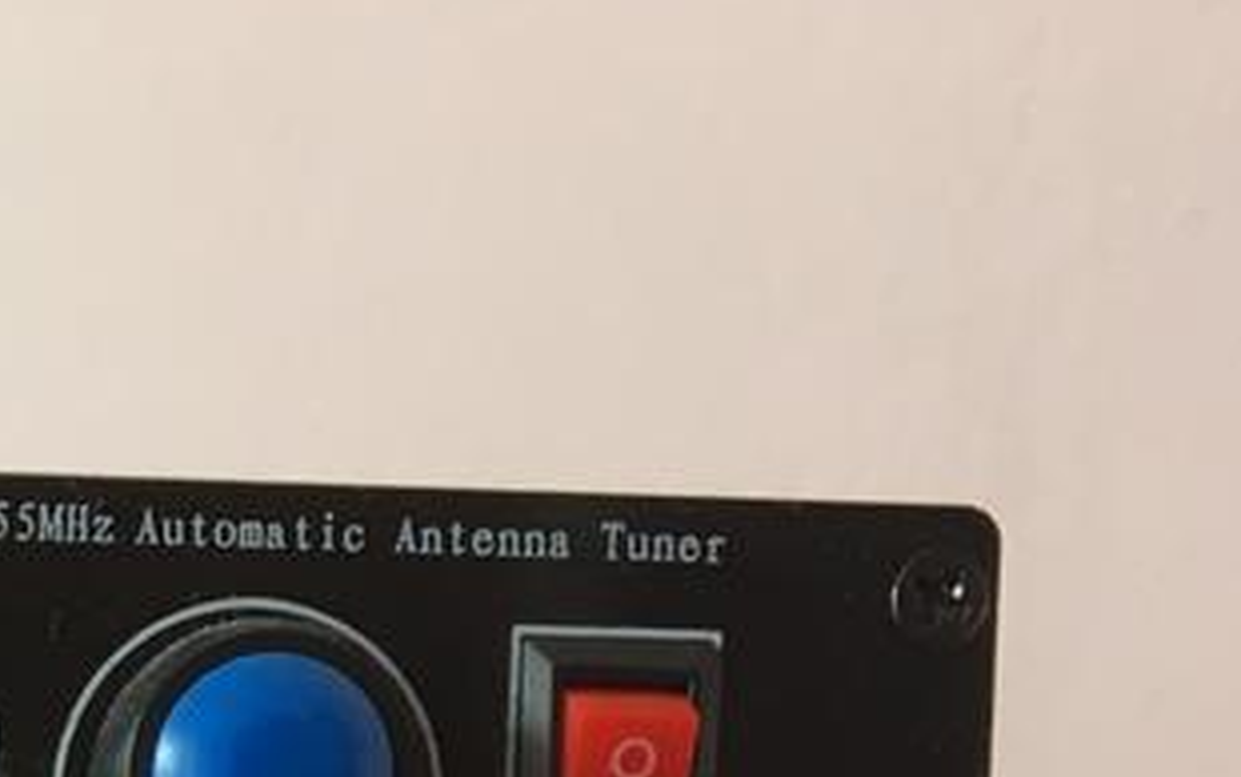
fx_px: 4026
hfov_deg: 16.7
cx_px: -308
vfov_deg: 10.0
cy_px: 1690
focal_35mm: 119
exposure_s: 1/33
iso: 64
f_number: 2.2
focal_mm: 4.15
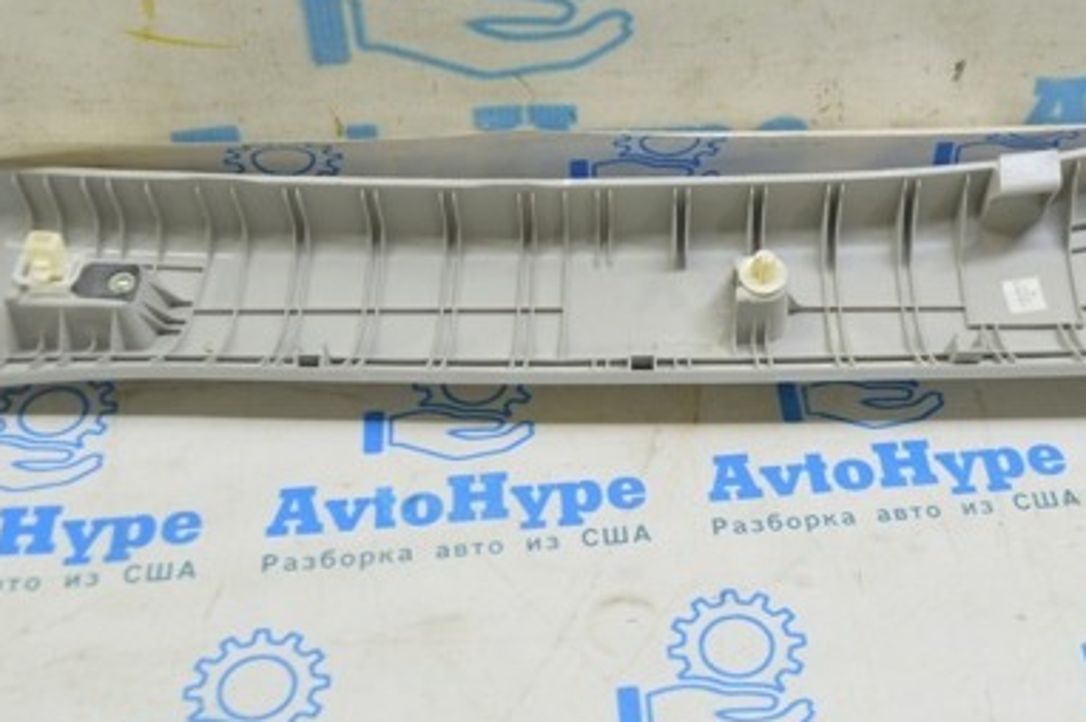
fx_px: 1743
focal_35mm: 58
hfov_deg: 34.3
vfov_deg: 23.2
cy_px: 206
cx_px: 716
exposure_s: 1/20
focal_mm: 23
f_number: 5.6
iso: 400
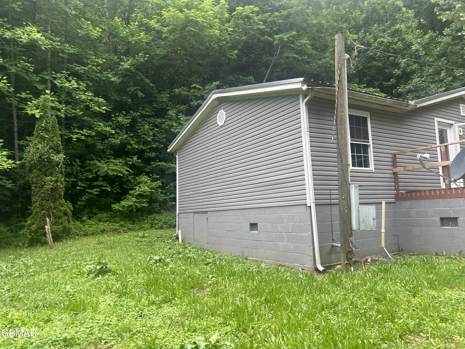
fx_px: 349
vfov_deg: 53.1
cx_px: 232
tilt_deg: +10.1
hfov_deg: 67.3
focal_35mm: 26
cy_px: 174
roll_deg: +2.4
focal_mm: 5.7
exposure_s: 1/366
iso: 50
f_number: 1.5
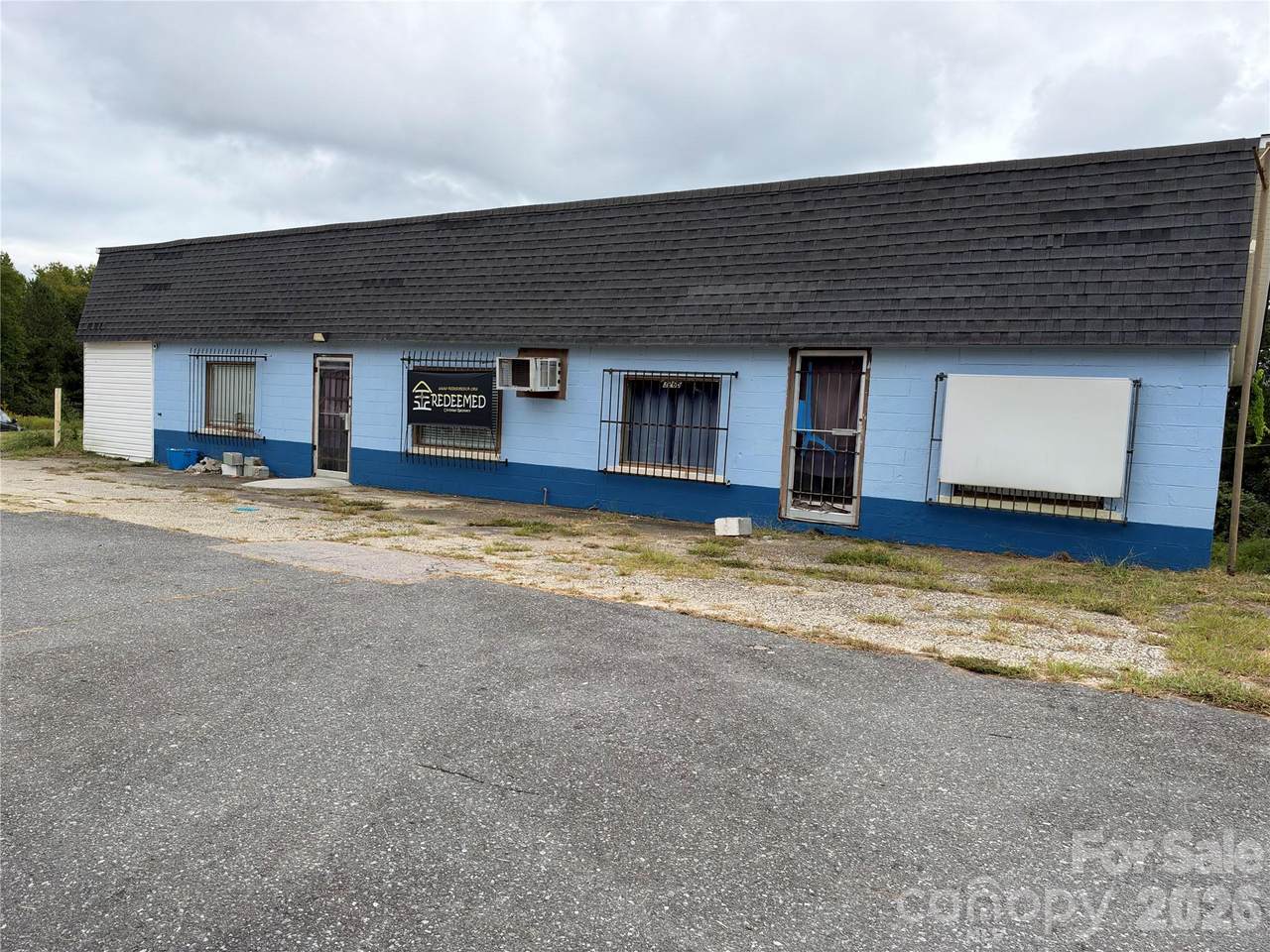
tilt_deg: -4.3
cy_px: 476
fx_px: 881
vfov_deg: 56.8
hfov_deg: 71.6
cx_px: 635
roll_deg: -3.6
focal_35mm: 24
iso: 64
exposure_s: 1/2415
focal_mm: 6.93
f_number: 1.8
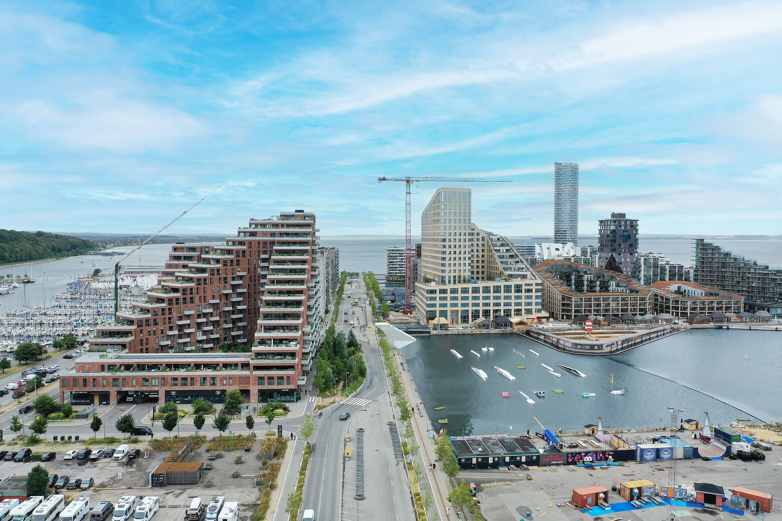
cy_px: 260
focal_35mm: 28
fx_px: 608
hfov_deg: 65.5
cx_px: 391
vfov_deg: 46.4
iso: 100
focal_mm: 10.26
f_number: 5
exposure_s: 1/320
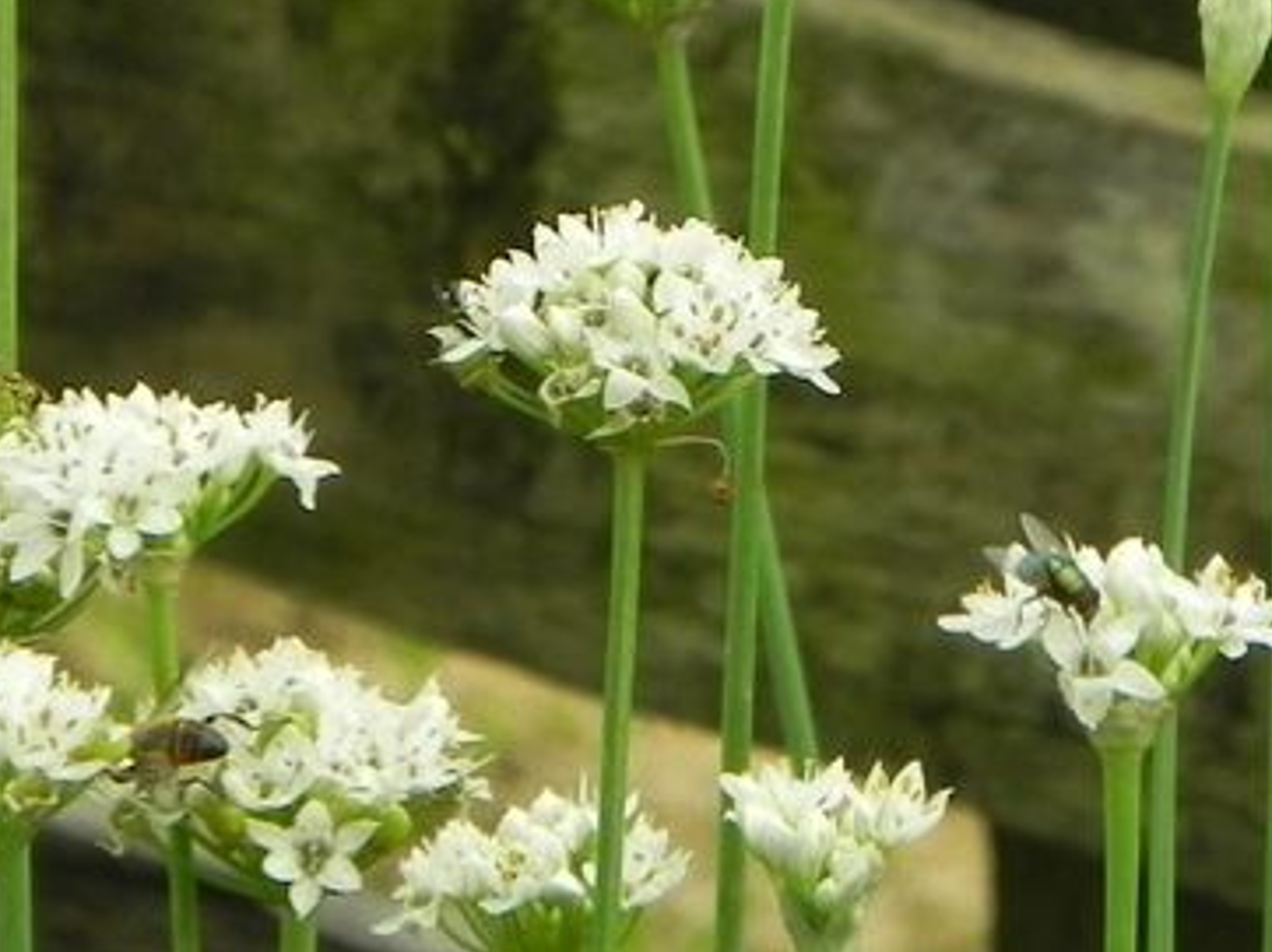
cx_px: 648
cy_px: 485
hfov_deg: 1.8
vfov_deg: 1.3
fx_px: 40834
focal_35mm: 1112
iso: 160
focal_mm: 67.2
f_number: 5.6
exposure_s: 1/200
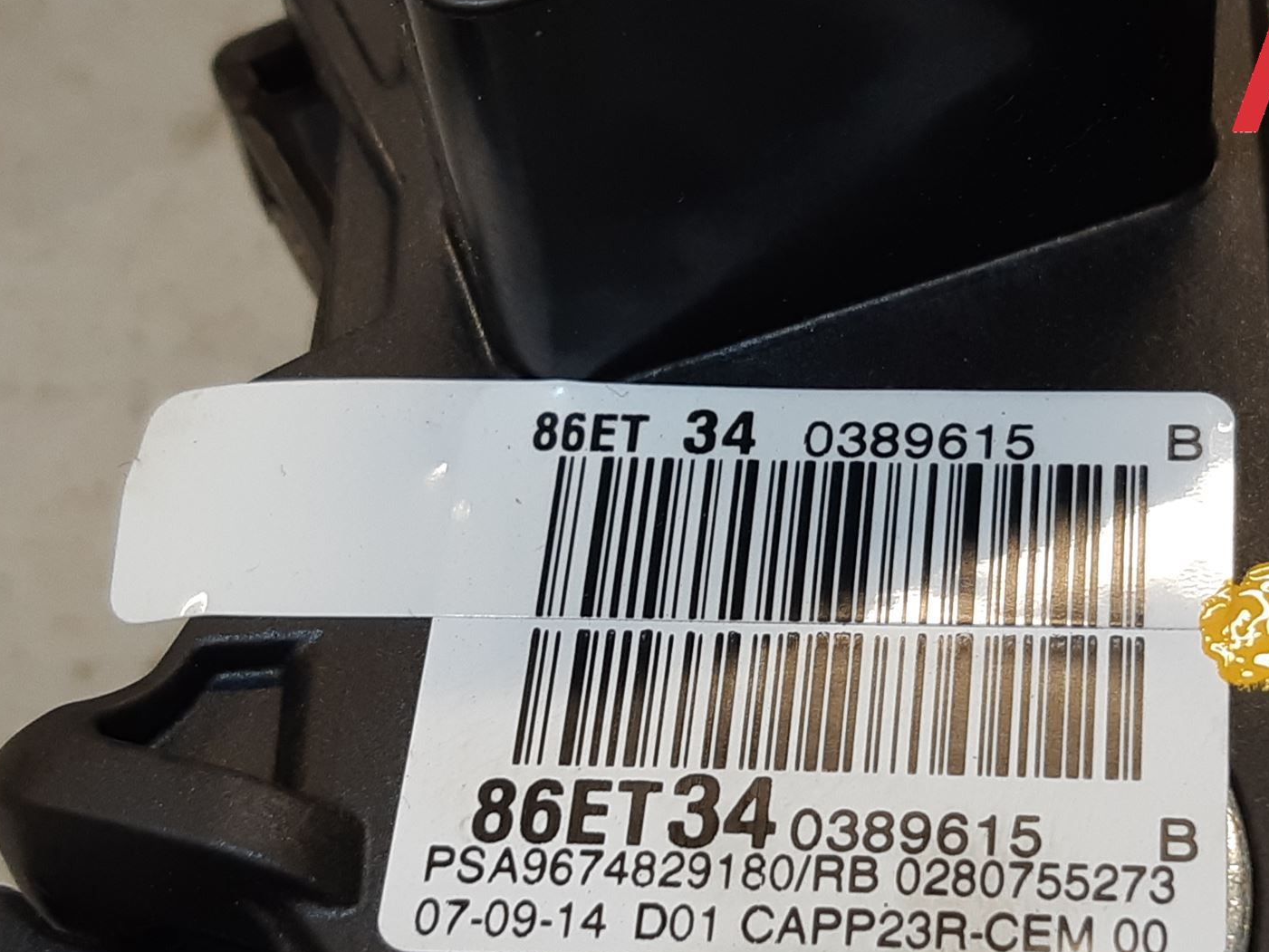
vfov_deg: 37.1
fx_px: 1393
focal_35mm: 38
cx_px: 860
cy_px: 675
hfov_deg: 48.0
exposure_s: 1/100
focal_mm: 3.93
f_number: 1.7
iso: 64
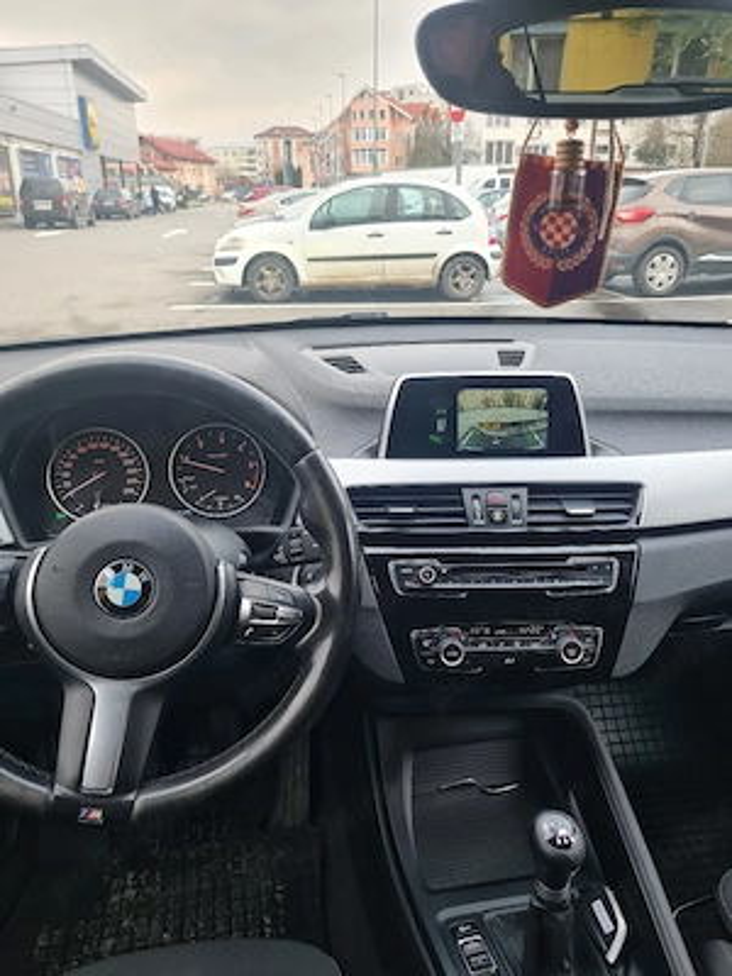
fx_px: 733
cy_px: 488
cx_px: 366
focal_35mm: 26
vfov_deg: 67.3
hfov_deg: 53.1
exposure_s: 1/100
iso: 125
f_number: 1.8
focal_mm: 5.4
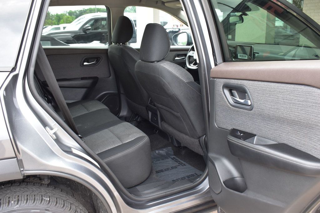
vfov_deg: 38.3
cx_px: 160
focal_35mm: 34
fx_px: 307
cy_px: 106
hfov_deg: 55.1
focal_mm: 23
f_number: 8
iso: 400
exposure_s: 1/60
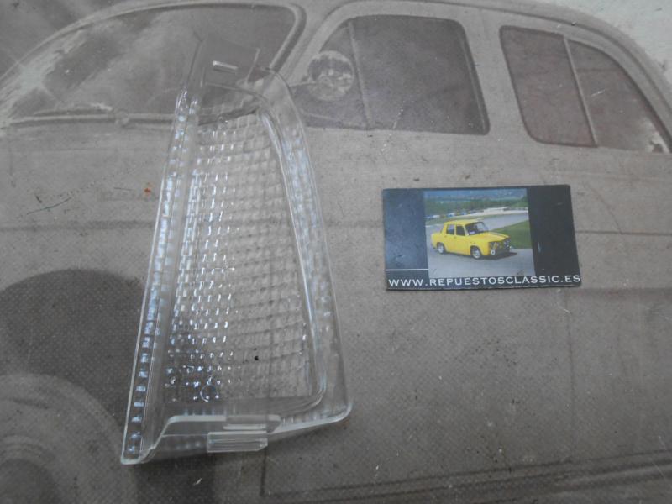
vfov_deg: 53.1
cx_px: 336
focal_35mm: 26
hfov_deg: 67.3
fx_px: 505
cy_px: 252
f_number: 3.5
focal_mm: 4.6
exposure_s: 1/30
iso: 320
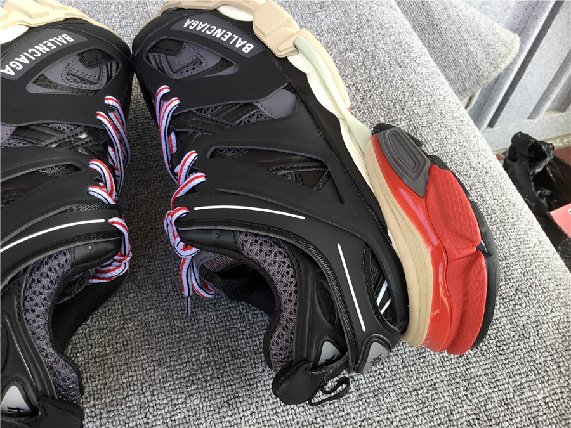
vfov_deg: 45.4
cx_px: 286
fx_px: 511
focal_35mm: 31
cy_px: 214
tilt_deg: -58.0
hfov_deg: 58.4
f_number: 2.4
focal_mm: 3.3
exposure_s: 1/100
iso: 25
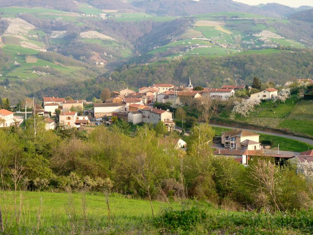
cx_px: 156
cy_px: 118
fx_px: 678
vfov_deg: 19.6
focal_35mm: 75
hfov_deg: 26.0
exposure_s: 1/200
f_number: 4
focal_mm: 13.3
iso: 80
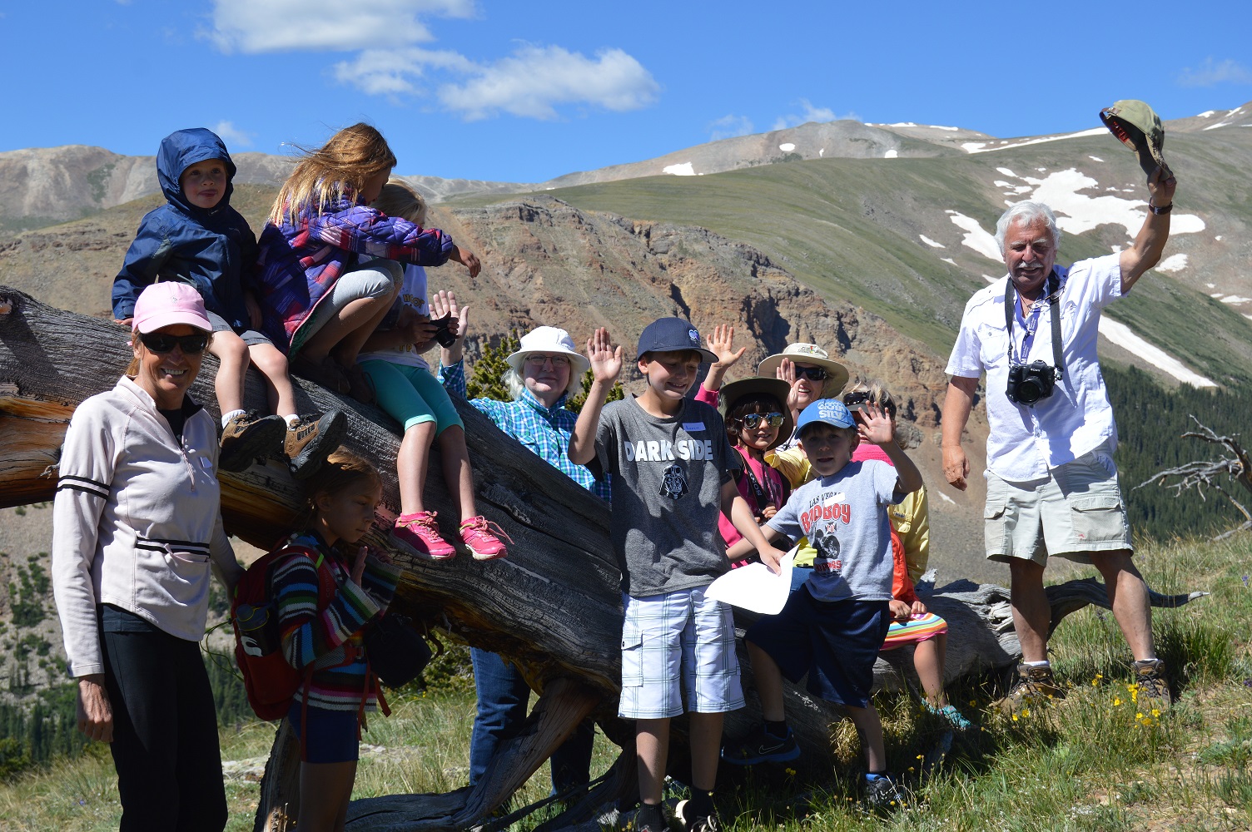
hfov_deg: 33.4
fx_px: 2085
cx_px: 626
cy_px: 416
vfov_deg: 22.6
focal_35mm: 60
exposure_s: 1/250
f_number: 8
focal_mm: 40
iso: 100
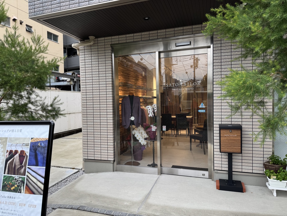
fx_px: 199
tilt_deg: -1.5
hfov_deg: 71.6
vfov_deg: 56.8
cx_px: 144
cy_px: 108
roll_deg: +1.6
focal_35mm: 24
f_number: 1.78
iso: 80
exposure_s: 1/297
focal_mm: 6.76
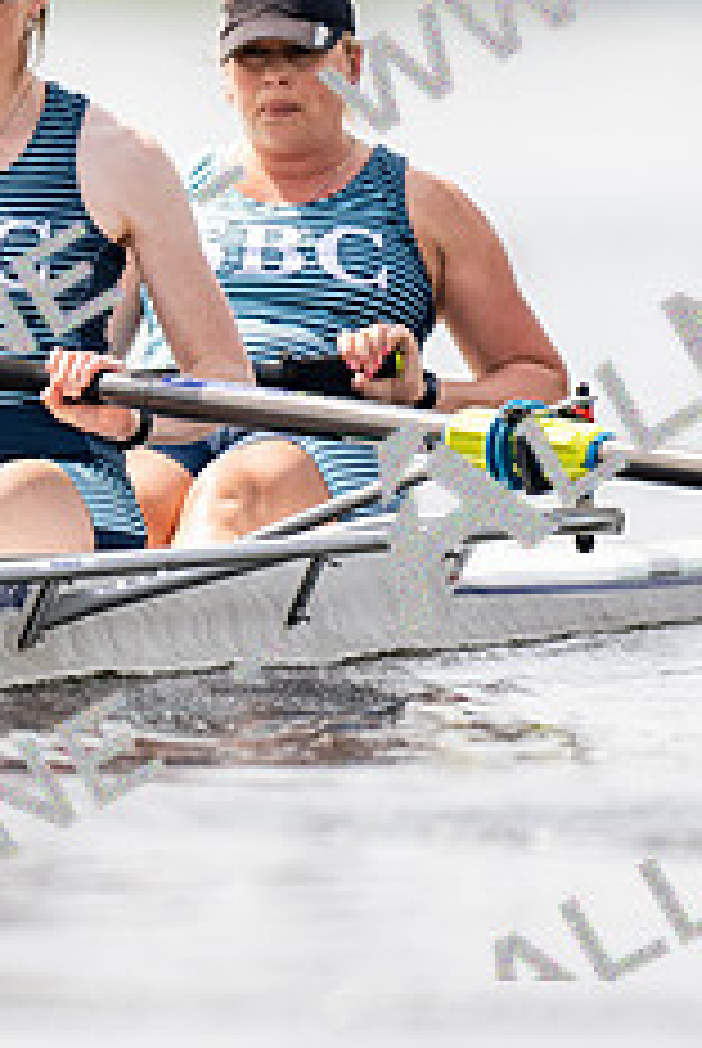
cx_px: -9
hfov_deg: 0.9
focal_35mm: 1491
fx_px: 43479
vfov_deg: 1.4
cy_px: 209
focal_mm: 600
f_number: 4
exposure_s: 1/2500
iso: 400
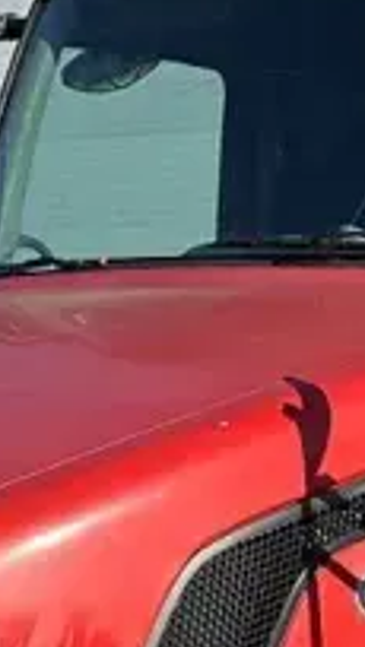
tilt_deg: -5.5
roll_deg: +0.1
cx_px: 340
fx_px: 2113
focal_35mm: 123
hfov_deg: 9.8
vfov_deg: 17.1
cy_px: 599
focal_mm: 6.86
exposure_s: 1/3155
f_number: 1.78
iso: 80
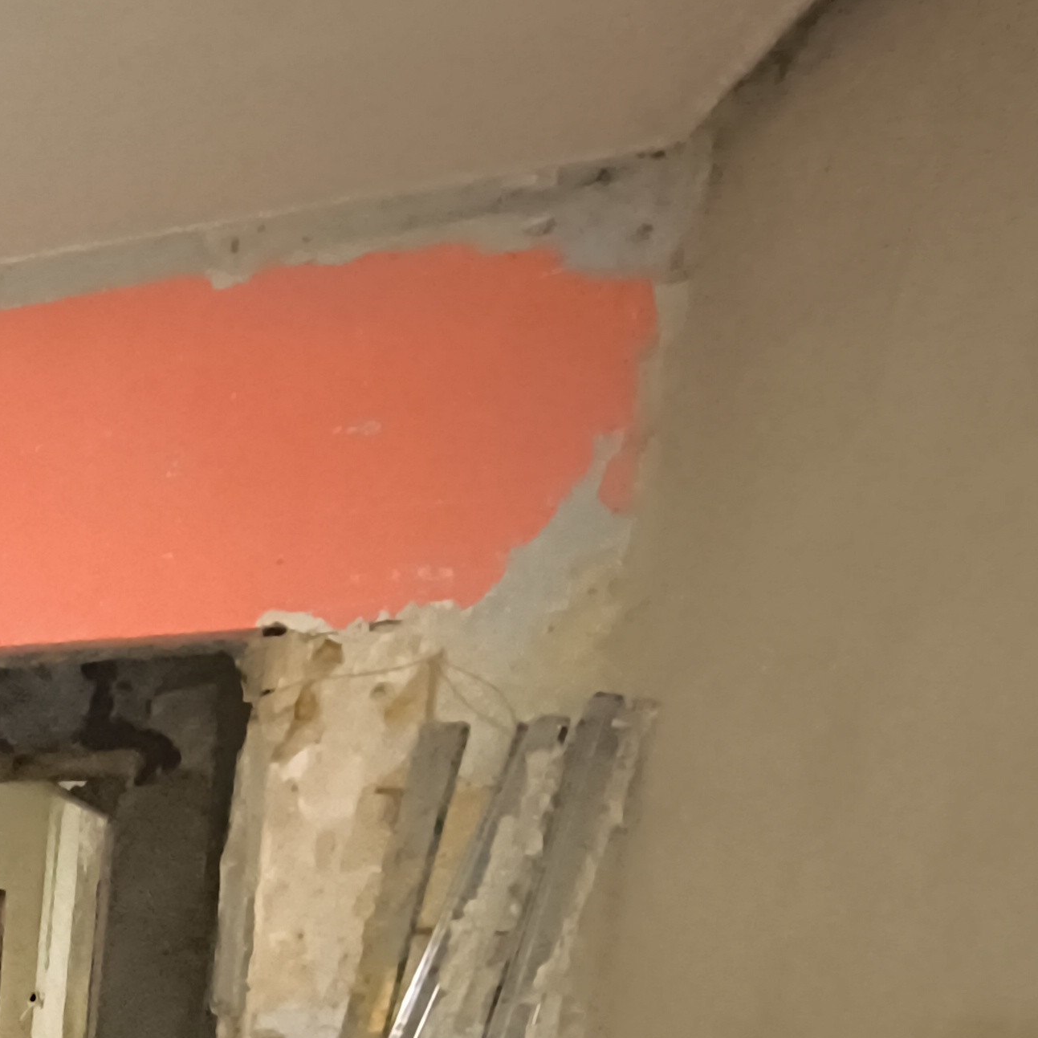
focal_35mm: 41
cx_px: -478
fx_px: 1391
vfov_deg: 34.2
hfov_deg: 28.5
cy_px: 1197
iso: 3200
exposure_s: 1/14.3
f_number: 2.2
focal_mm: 1.91
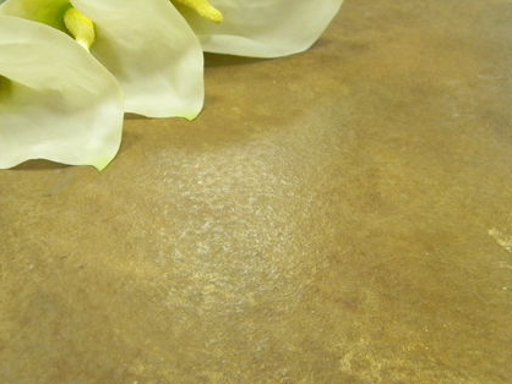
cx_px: 276
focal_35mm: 49
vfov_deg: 29.7
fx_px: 725
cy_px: 160
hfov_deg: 38.9
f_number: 3.8
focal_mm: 7.3
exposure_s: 1/28.5
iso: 400
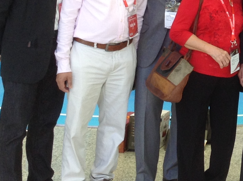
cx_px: 307
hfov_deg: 17.8
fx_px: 729
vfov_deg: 13.7
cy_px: -55
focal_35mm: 104
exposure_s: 1/30
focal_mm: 3.3
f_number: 2.4
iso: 32
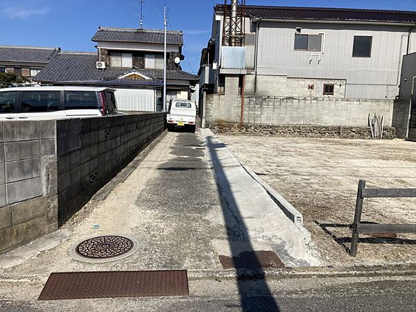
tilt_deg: -7.7
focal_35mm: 28
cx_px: 208
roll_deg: -1.5
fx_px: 336
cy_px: 156
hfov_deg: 63.4
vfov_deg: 49.7
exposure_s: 1/3205
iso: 20
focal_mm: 3.99
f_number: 1.8
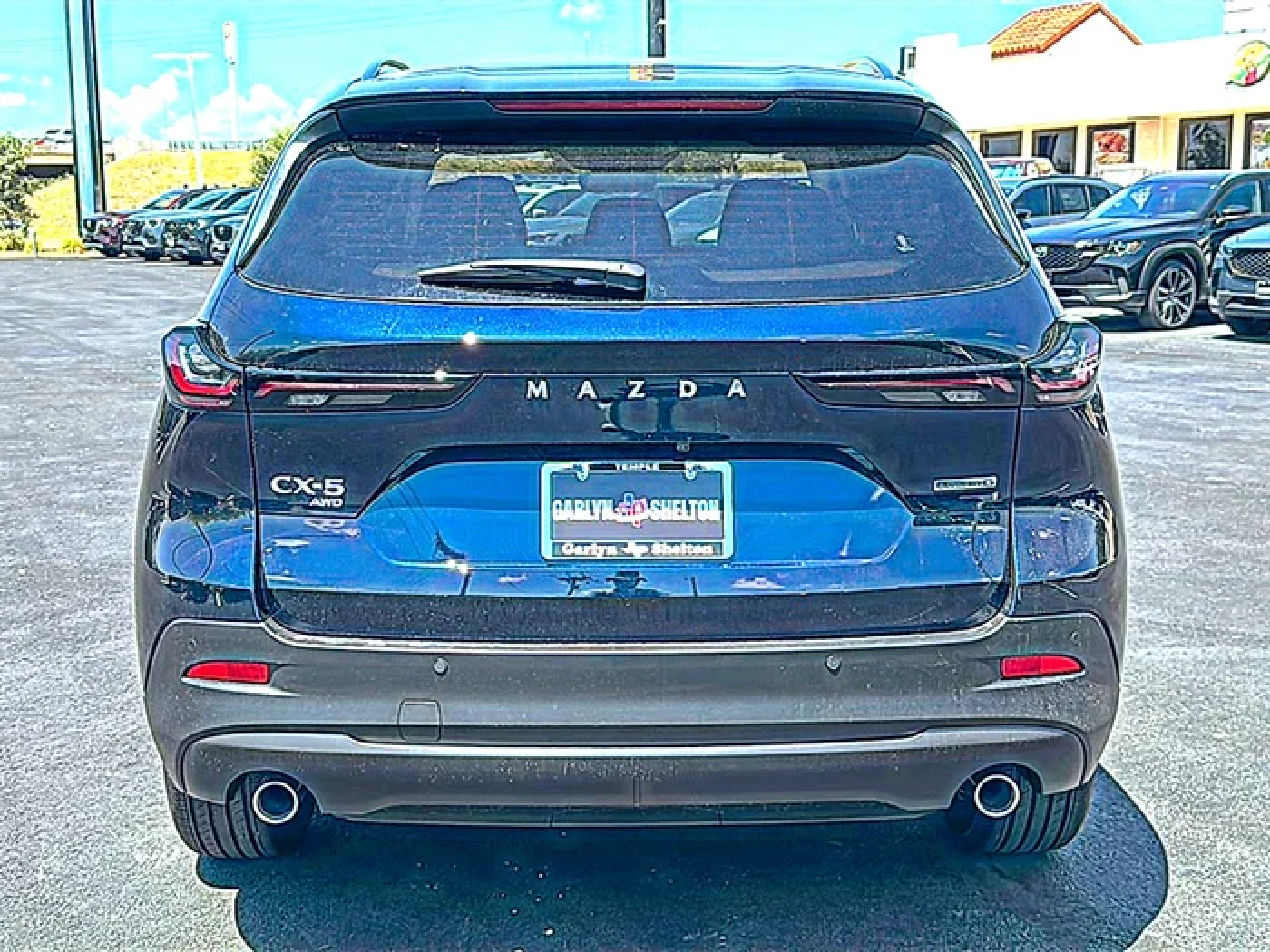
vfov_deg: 37.7
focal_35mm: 38
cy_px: 476
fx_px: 1394
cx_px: 635
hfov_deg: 49.0
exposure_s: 1/1186
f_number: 1.78
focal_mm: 6.86
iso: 80
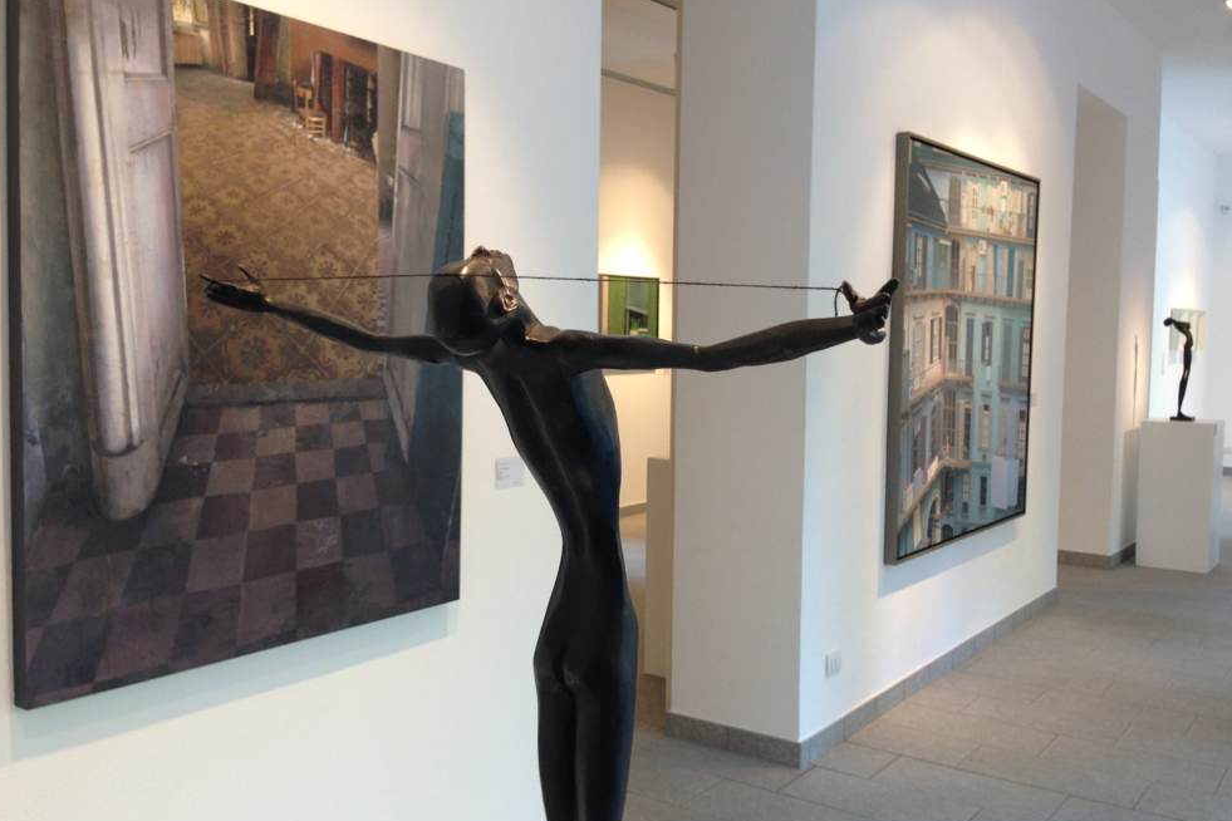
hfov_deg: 54.4
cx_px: 615
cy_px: 407
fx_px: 1198
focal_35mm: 35
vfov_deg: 37.9
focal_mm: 4.12
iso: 64
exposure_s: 1/20
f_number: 2.4
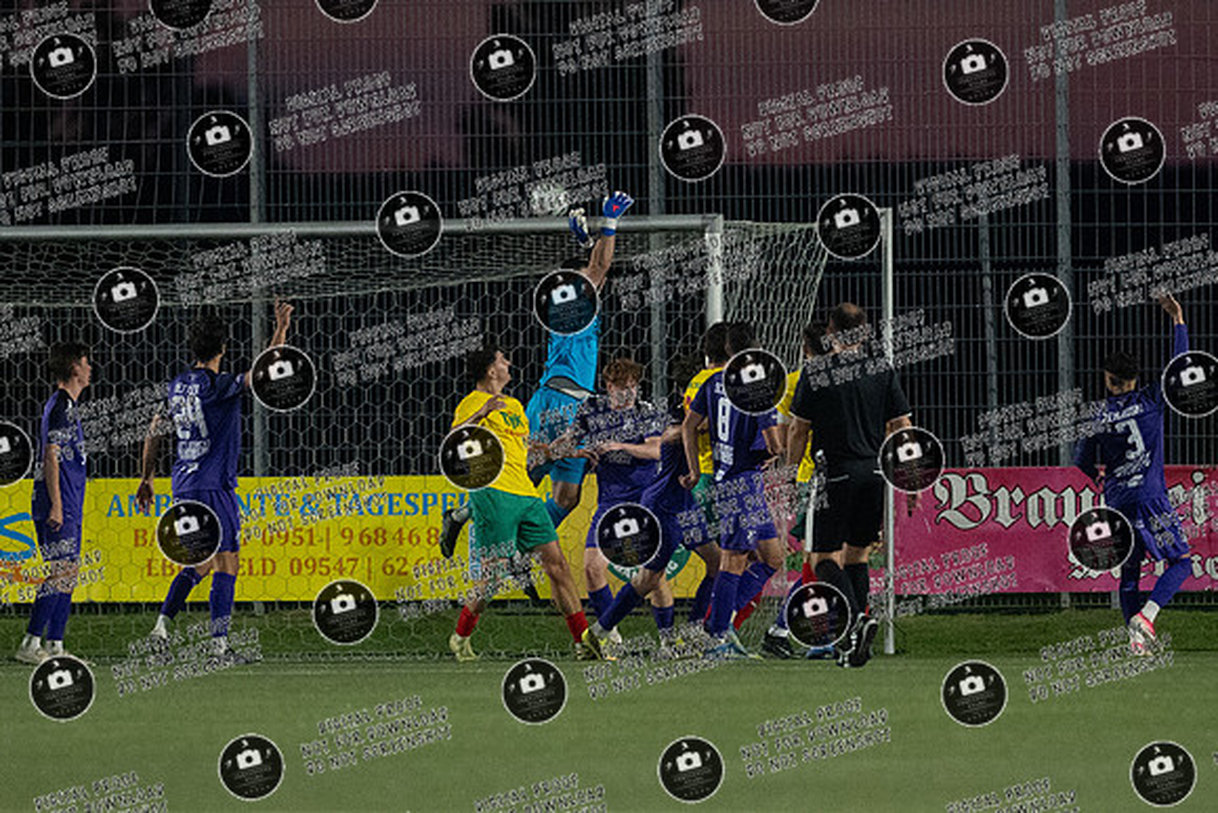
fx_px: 19502
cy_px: 373
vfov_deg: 2.4
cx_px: 611
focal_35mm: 576
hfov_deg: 3.6
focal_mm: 300
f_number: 3.2
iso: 10000
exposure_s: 1/1600
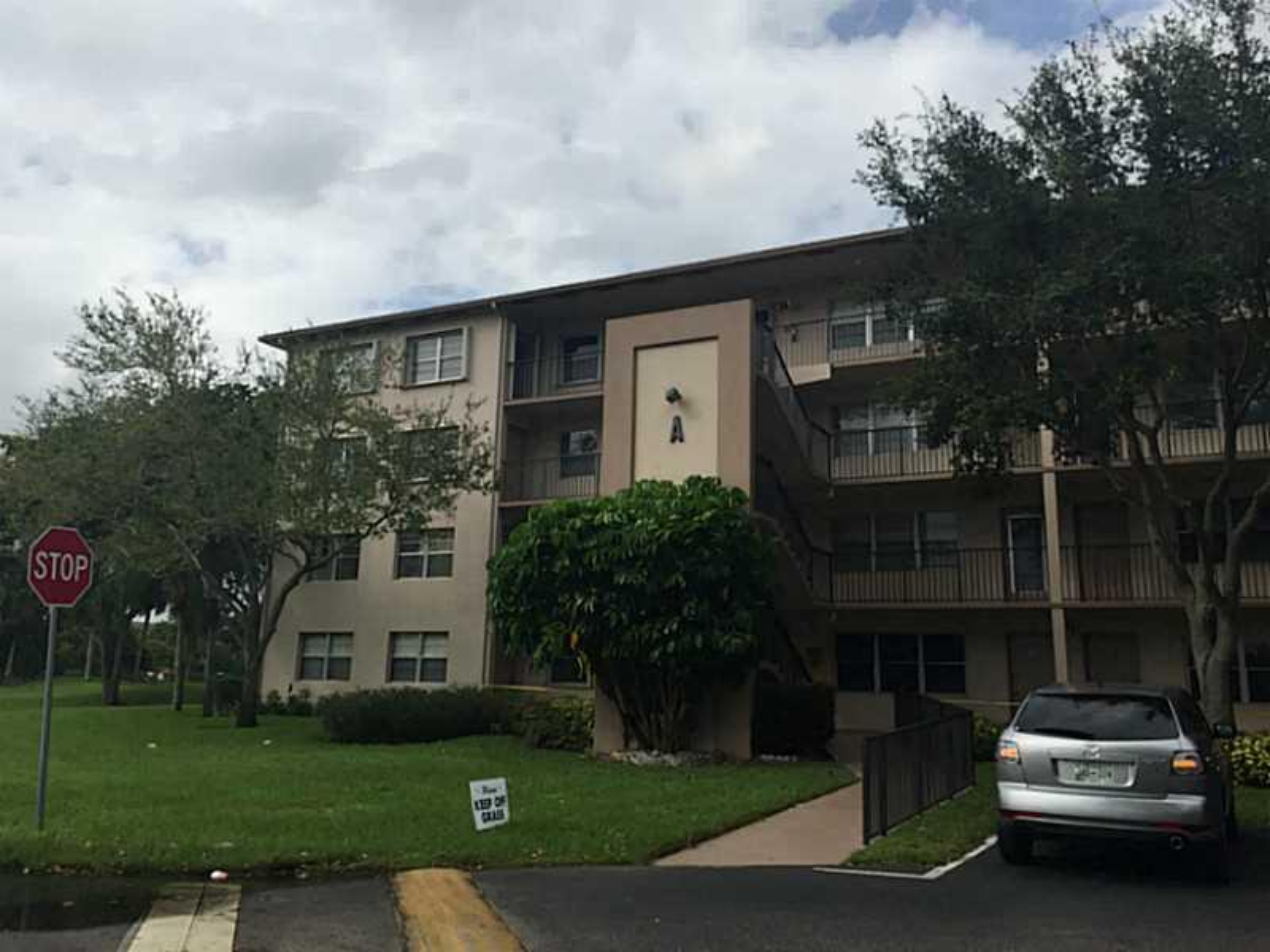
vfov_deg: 48.2
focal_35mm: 29
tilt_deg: +13.4
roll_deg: -2.4
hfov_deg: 61.7
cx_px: 635
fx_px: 1064
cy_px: 476
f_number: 2.2
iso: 32
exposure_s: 1/3597
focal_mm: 4.15
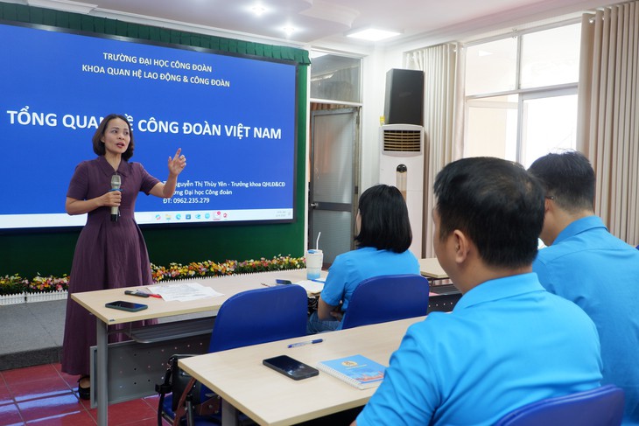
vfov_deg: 41.1
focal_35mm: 32
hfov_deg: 58.7
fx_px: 568
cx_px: 320
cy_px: 213
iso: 500
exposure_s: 1/45
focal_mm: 21.1
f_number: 4
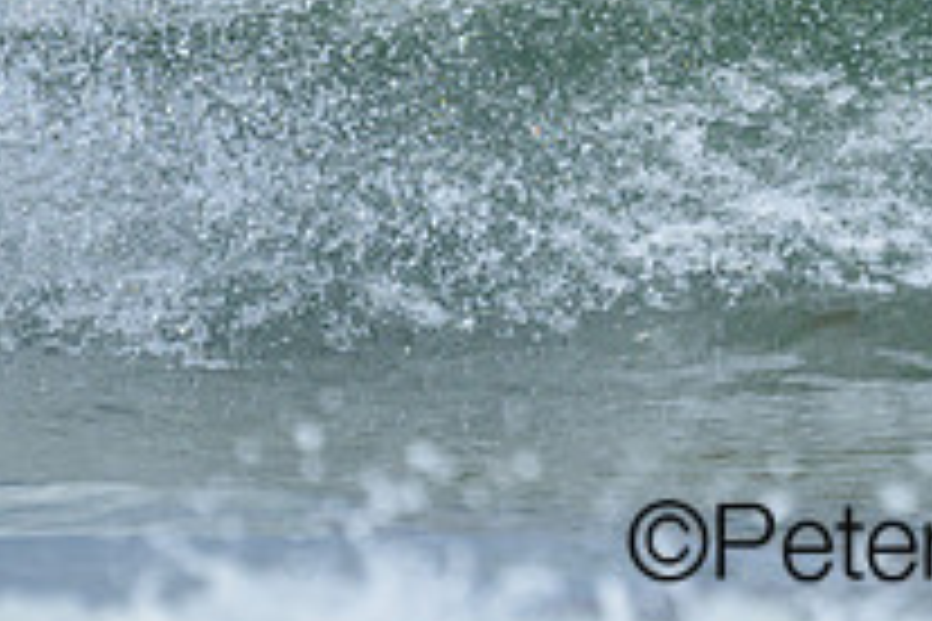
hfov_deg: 0.7
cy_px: -307
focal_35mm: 3079
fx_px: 79706
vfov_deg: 0.4
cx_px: 1073
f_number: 6.3
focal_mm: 800
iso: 320
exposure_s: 1/2000
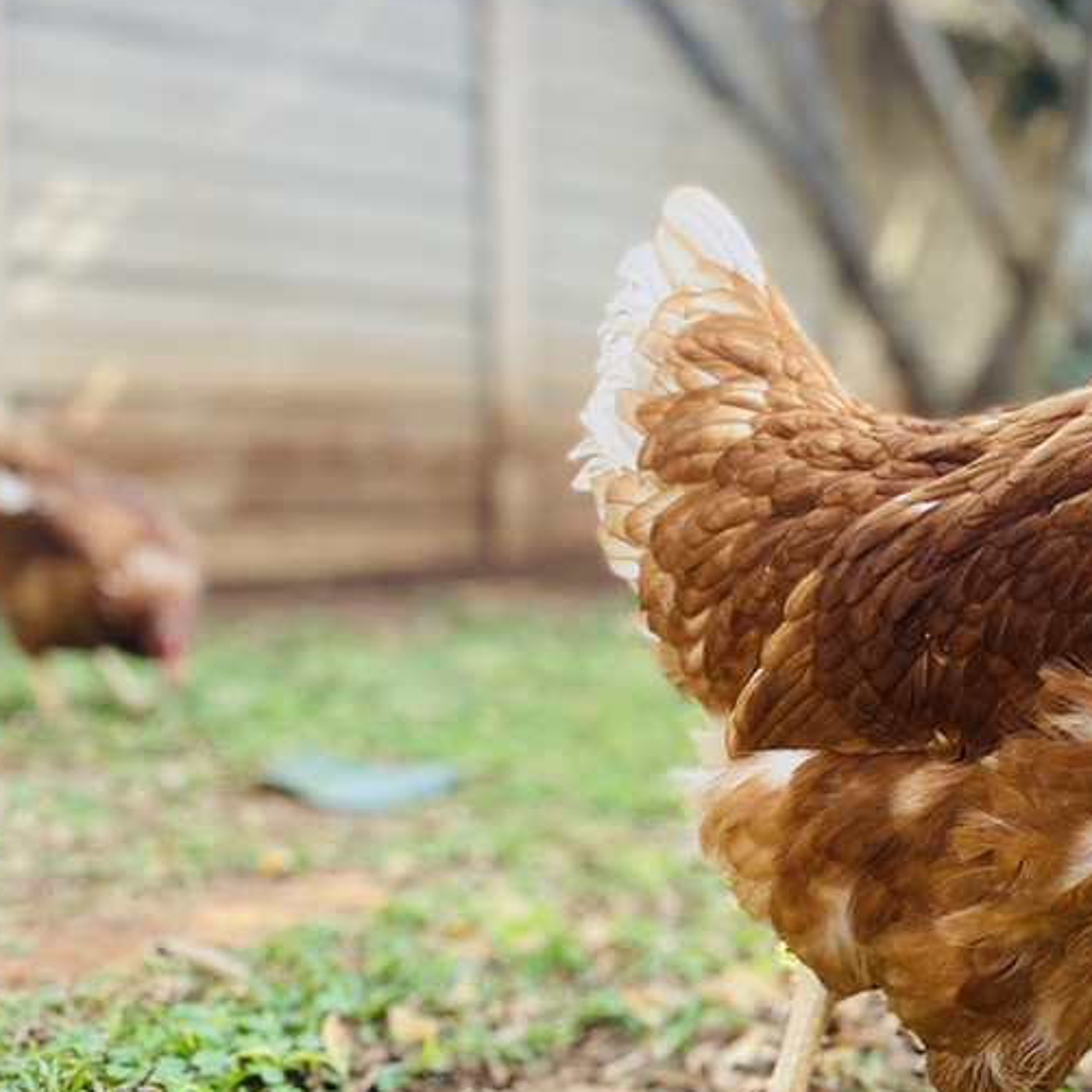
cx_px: 963
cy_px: 604
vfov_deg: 31.1
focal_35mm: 55
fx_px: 1963
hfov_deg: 29.9
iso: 64
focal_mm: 4.25
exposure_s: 1/122
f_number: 1.8
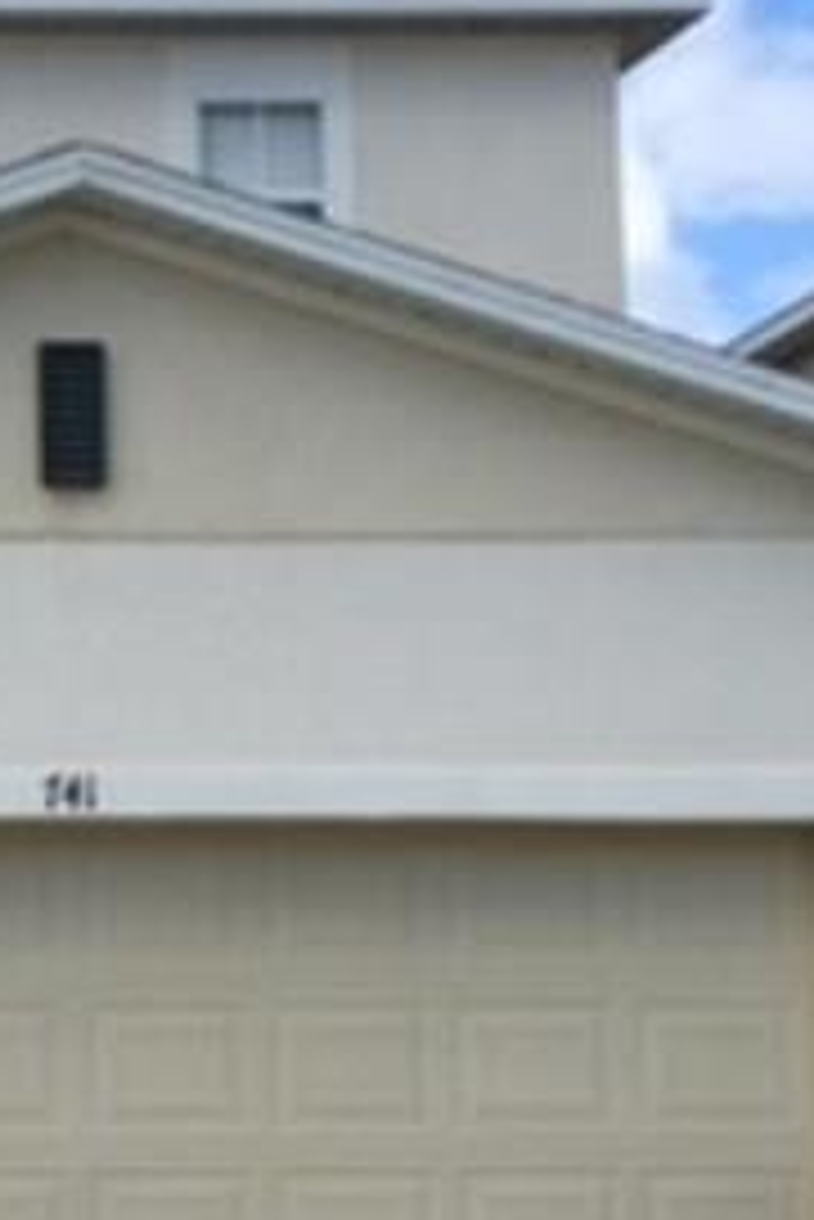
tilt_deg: +5.9
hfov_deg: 11.2
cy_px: 657
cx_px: -675
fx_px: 3861
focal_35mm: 114
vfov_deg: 17.9
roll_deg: -0.6
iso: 32
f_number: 2.2
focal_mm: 4.15
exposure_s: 1/1647
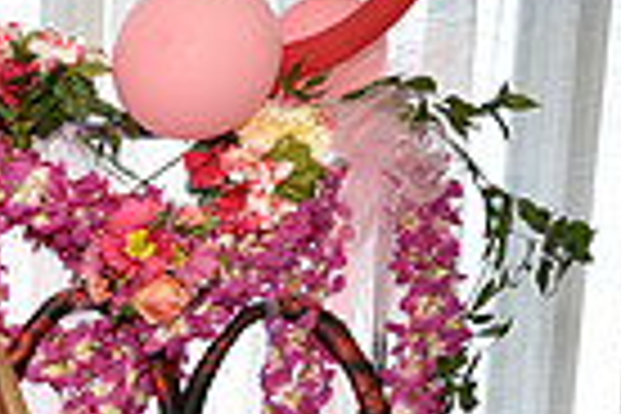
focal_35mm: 101
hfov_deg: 16.4
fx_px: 1742
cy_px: 803
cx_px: -544
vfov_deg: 12.2
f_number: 5
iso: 200
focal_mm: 24
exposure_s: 1/60
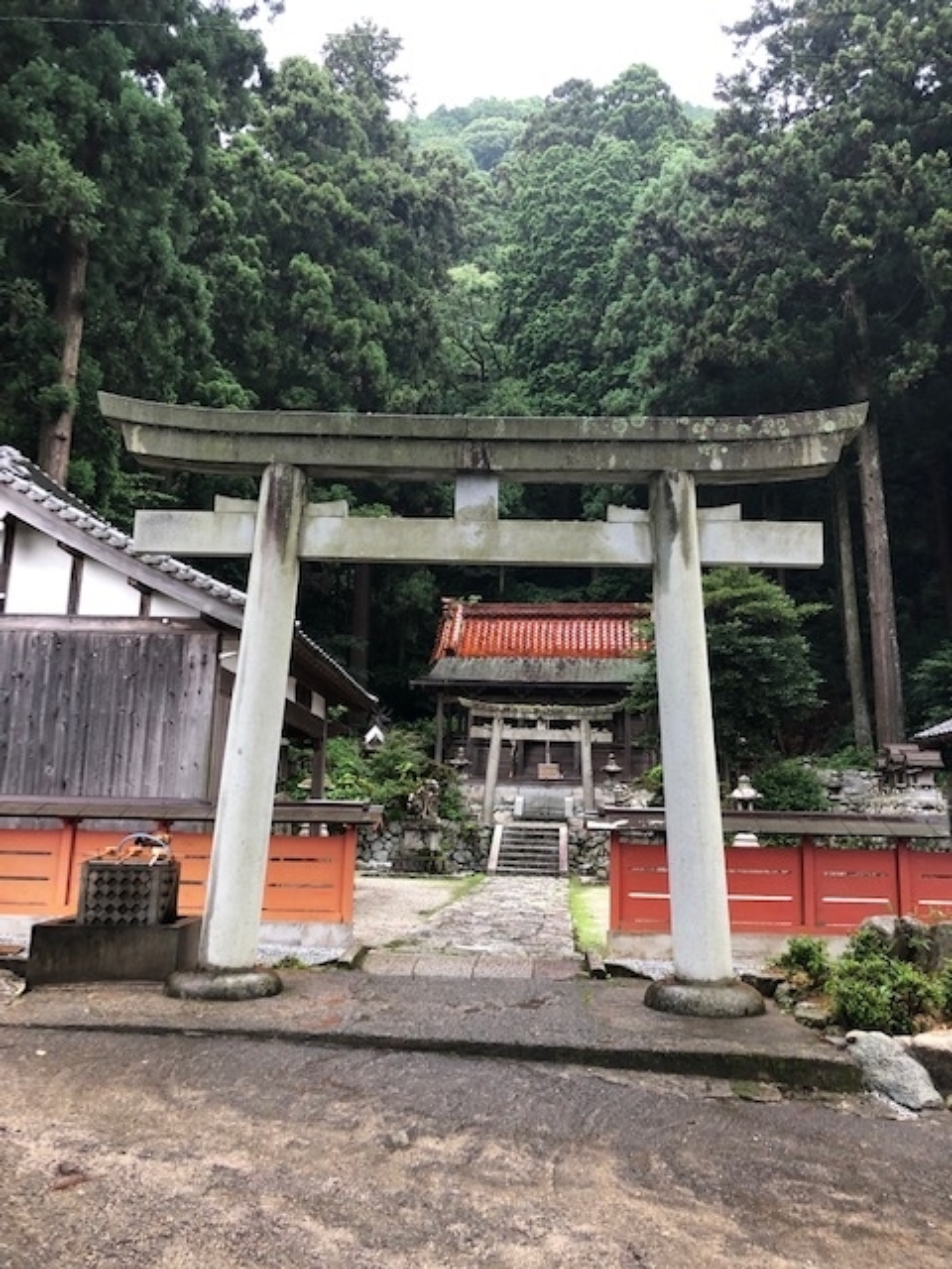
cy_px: 634
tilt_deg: +11.9
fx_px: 1027
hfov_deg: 49.7
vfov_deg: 63.4
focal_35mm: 28
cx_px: 476
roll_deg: -1.0
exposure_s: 1/30
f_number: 1.8
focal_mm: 3.99
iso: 32
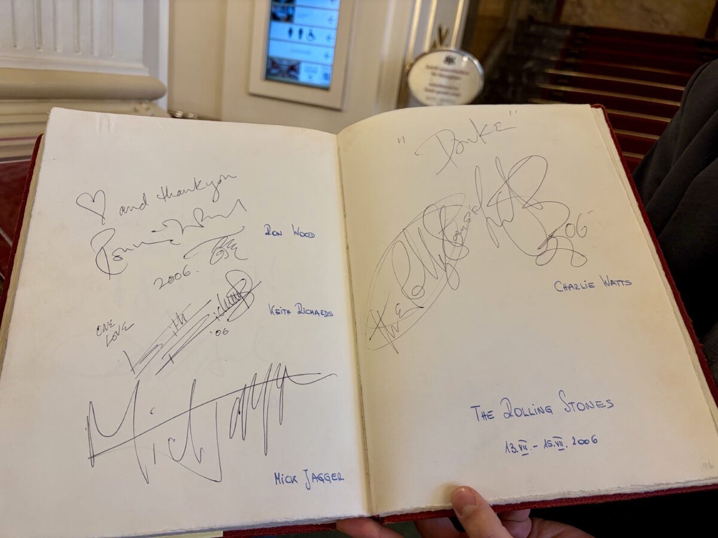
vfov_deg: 53.1
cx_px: 359
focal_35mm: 26
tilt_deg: -19.8
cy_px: 269
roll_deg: -9.4
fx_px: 539
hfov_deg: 67.3
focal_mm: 5.96
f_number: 1.6
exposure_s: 1/100
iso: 100
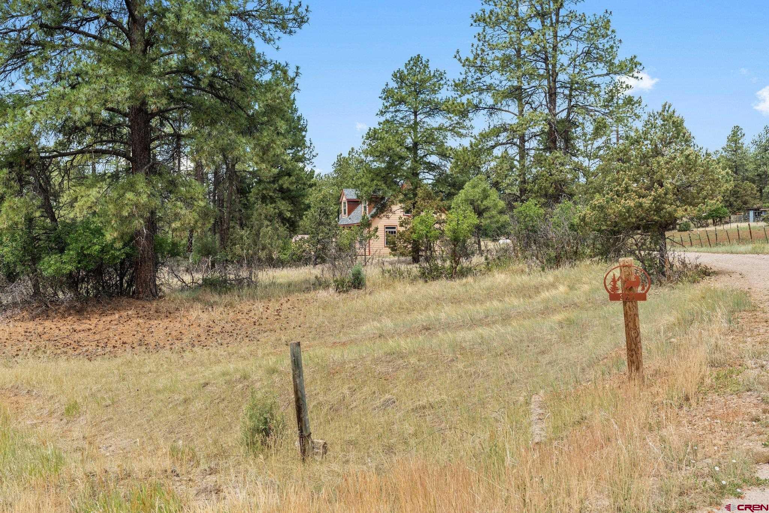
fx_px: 748
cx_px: 384
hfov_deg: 54.4
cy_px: 256
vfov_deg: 37.8
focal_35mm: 35
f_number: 8
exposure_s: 1/800
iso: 400
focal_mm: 35
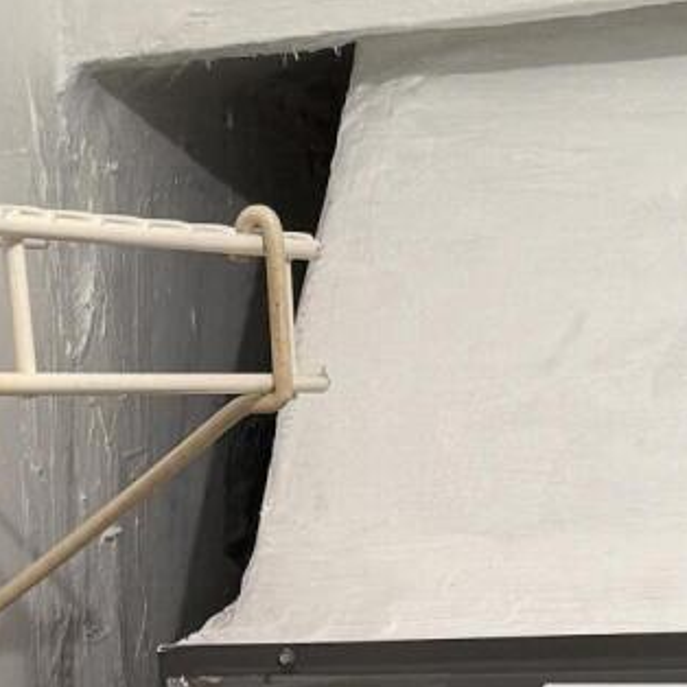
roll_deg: +2.5
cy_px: 1199
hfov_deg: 12.9
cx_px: 254
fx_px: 3031
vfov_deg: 12.0
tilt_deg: -11.5
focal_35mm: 135
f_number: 1.78
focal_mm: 6.76
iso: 200
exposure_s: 1/60
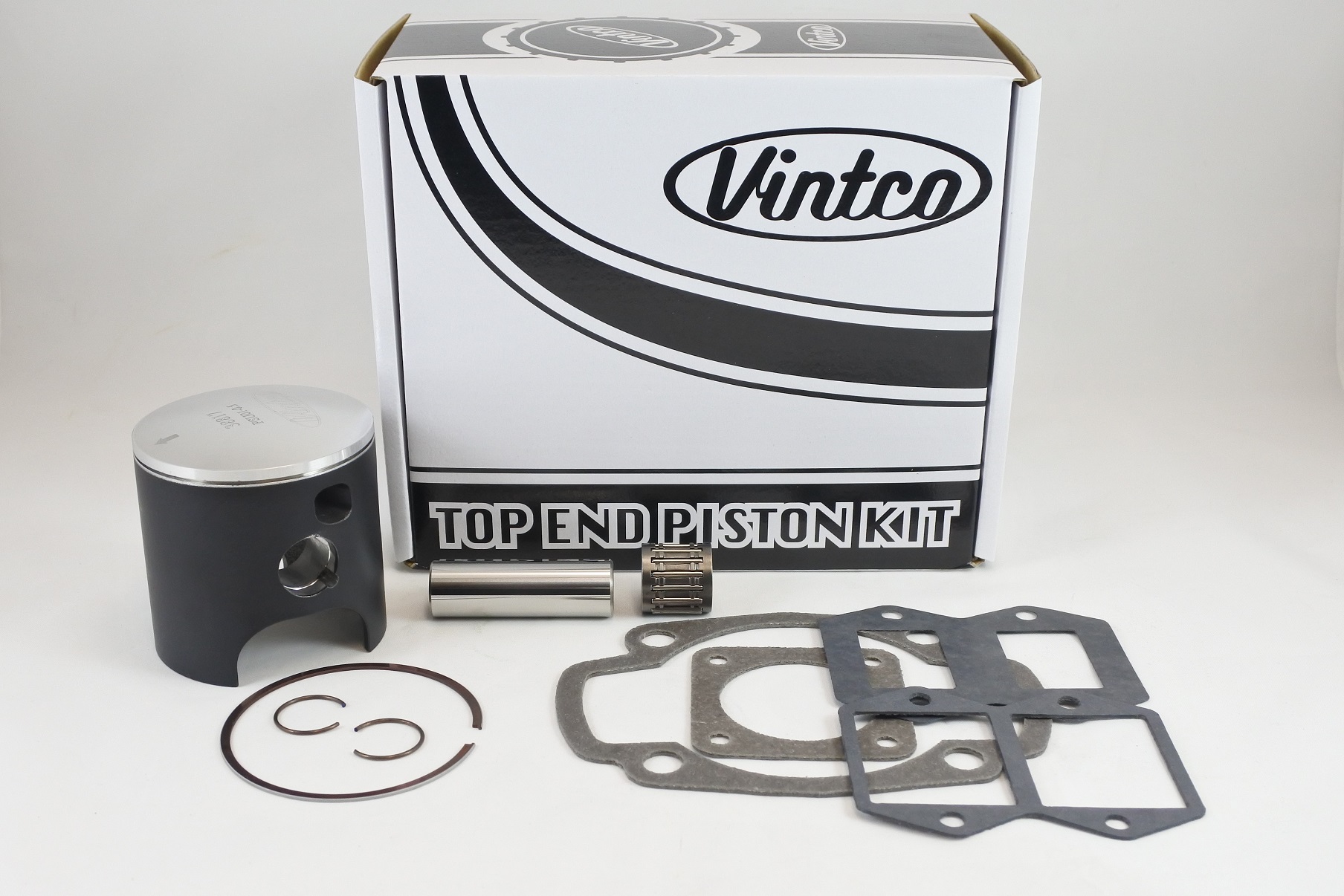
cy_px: 448
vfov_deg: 38.9
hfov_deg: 55.8
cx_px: 672
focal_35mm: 34
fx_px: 1269
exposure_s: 1/125
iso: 450
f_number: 3.8
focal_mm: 12.6
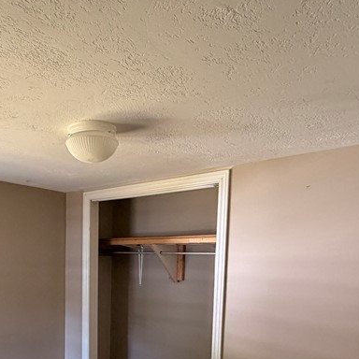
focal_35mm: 33
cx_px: 102
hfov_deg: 48.3
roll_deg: -0.2
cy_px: 304
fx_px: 387
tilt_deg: -4.7
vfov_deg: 46.2
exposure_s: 1/67
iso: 320
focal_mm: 2.22
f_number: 2.2
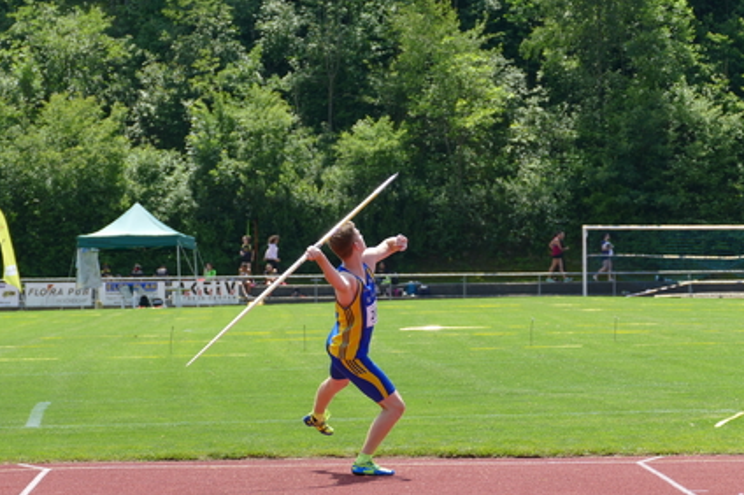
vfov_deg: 5.4
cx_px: 374
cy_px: 314
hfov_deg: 8.1
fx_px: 5266
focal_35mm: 255
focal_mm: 73
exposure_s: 1/500
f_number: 4
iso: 125
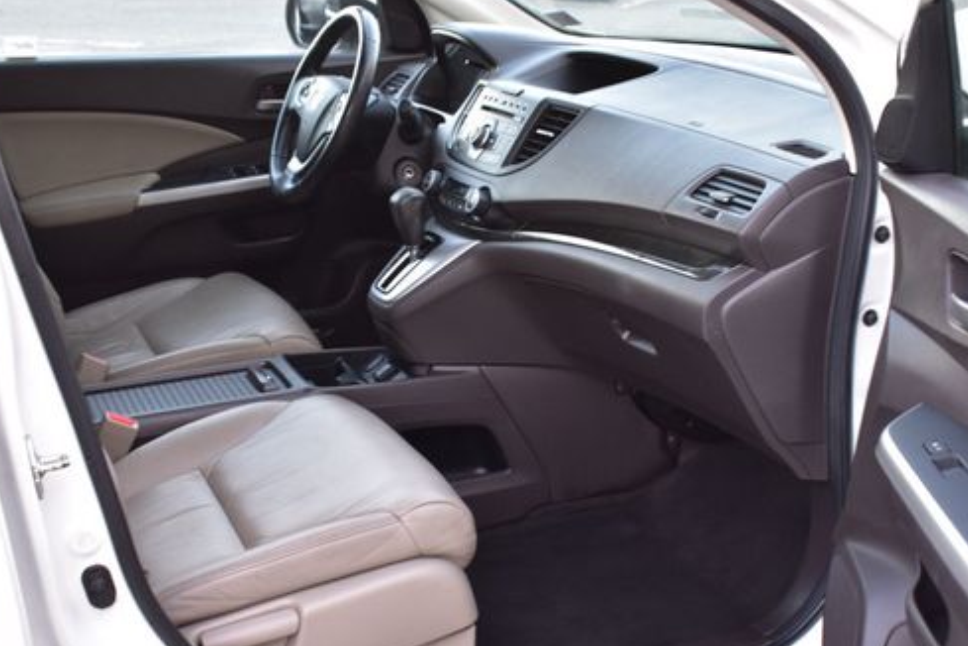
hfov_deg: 38.8
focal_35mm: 51
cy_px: 412
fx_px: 1371
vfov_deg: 26.4
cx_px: 540
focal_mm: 26
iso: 400
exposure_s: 1/15
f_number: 6.3
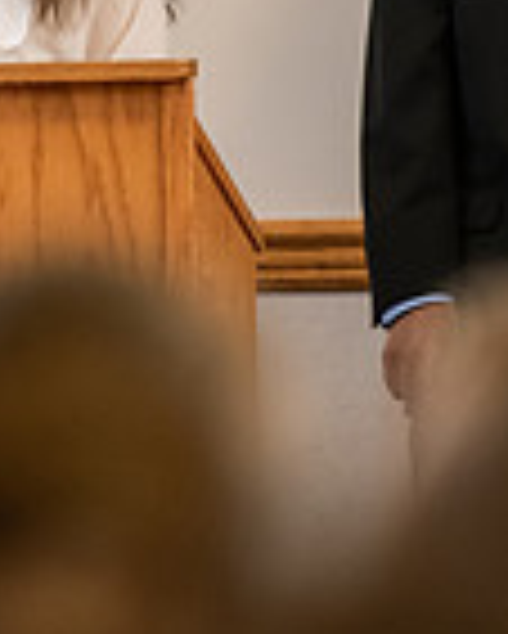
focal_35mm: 772
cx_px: -63
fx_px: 14493
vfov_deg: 2.5
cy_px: 16
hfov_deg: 2.0
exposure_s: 1/160
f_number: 3.2
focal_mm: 200
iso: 2500
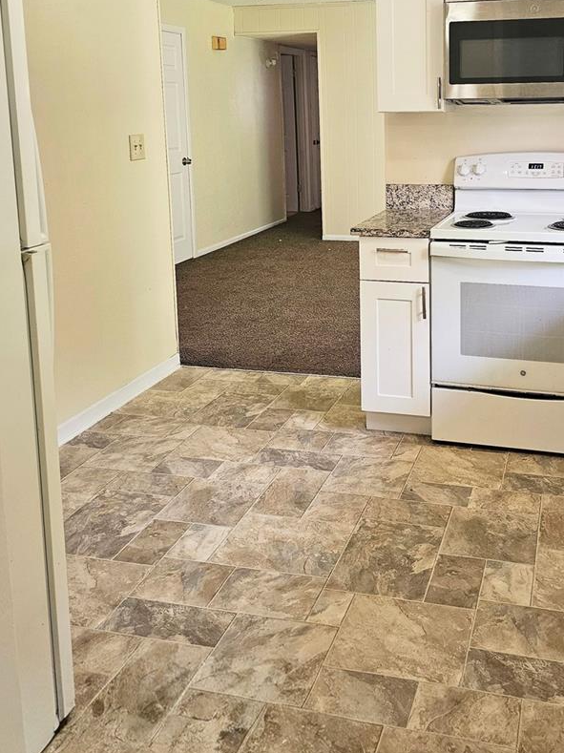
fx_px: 761
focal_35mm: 35
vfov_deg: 51.1
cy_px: 217
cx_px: 398
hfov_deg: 39.9
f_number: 1.7
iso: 200
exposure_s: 1/120
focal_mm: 6.3
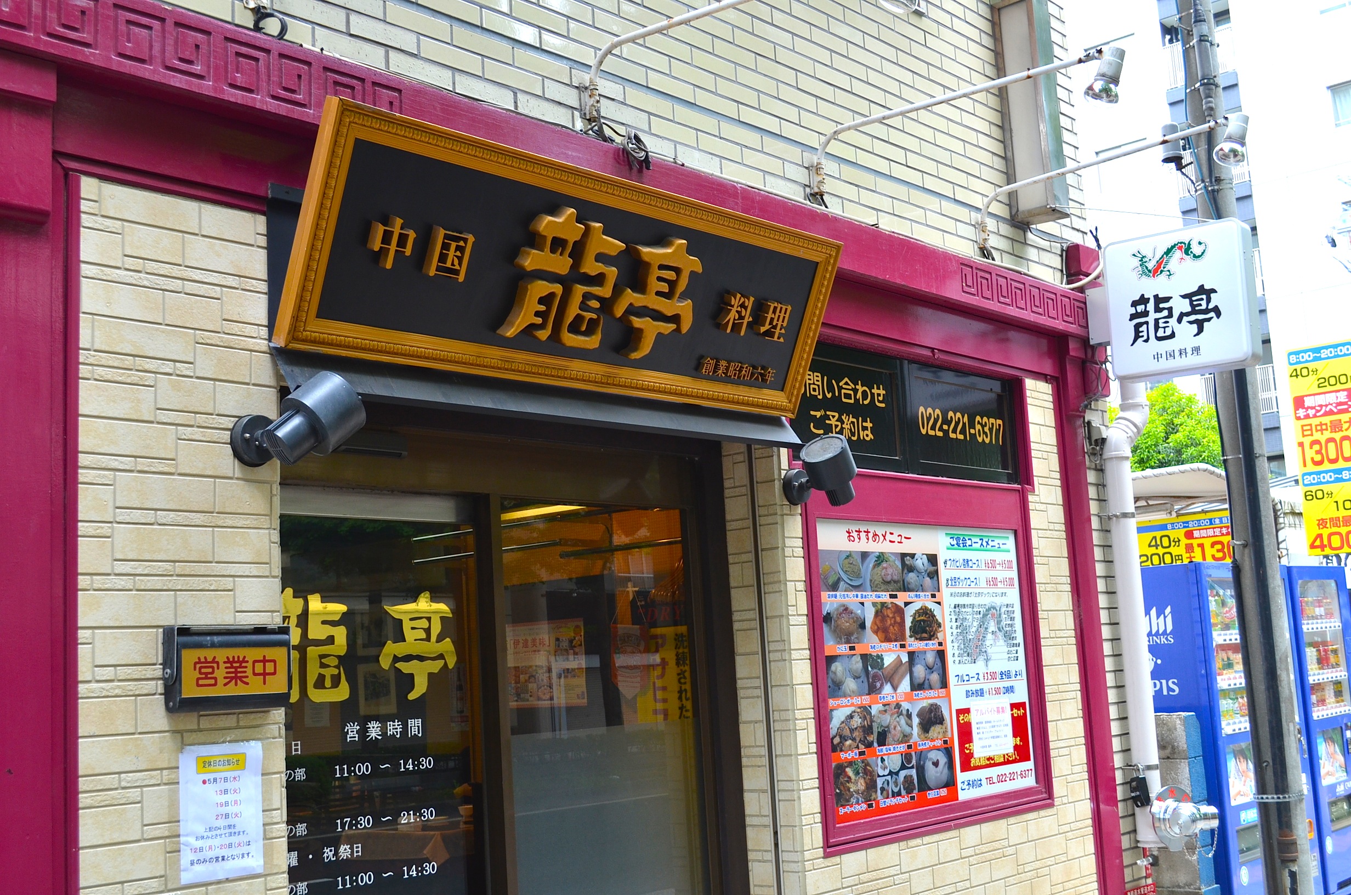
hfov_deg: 49.6
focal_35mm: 39
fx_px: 1461
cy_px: 448
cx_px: 676
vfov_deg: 34.1
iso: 360
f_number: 5.6
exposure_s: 1/125
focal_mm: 26
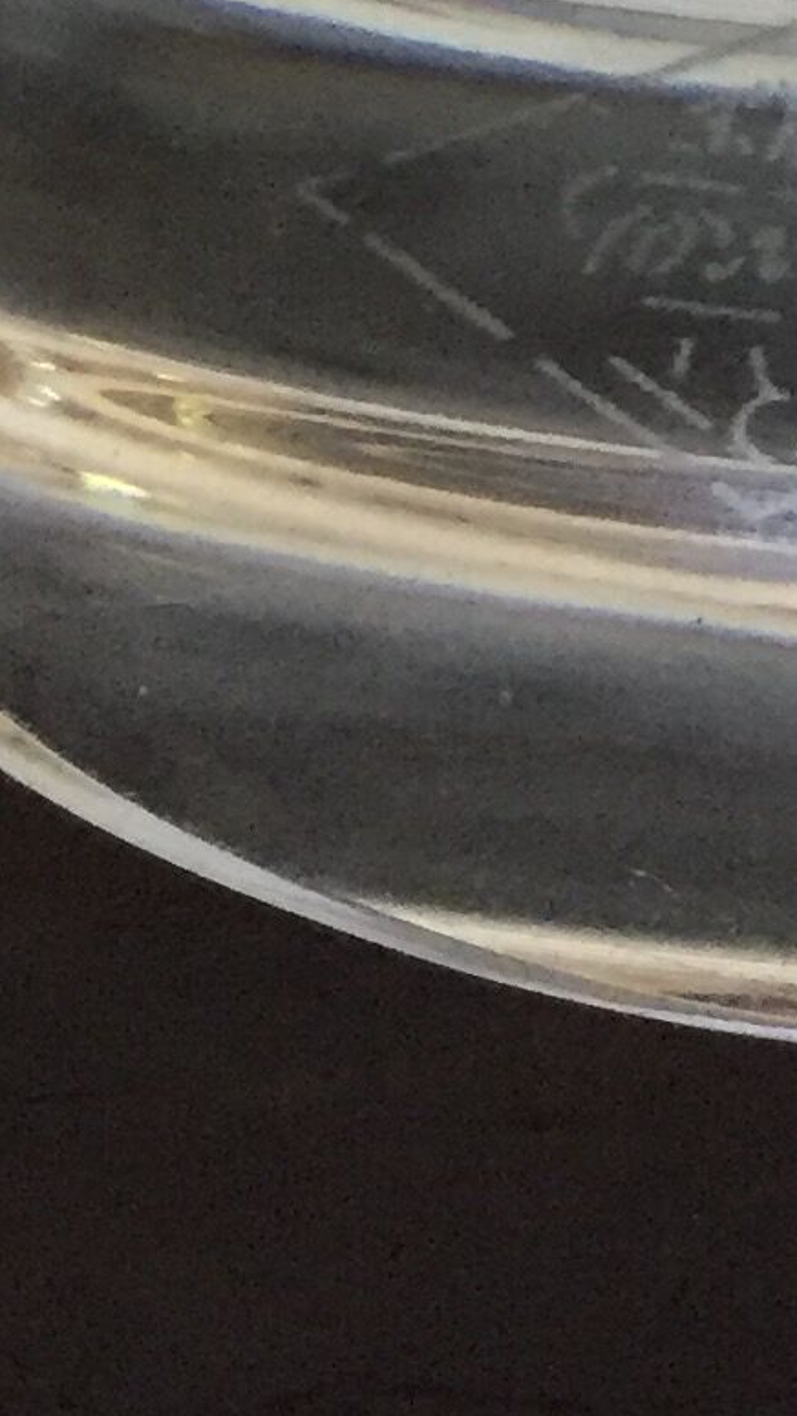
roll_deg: -3.2
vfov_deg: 14.1
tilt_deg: -30.1
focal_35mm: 133
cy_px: -1241
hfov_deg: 8.9
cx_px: 1093
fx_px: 4996
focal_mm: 4.15
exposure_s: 1/33
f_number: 2.2
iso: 250
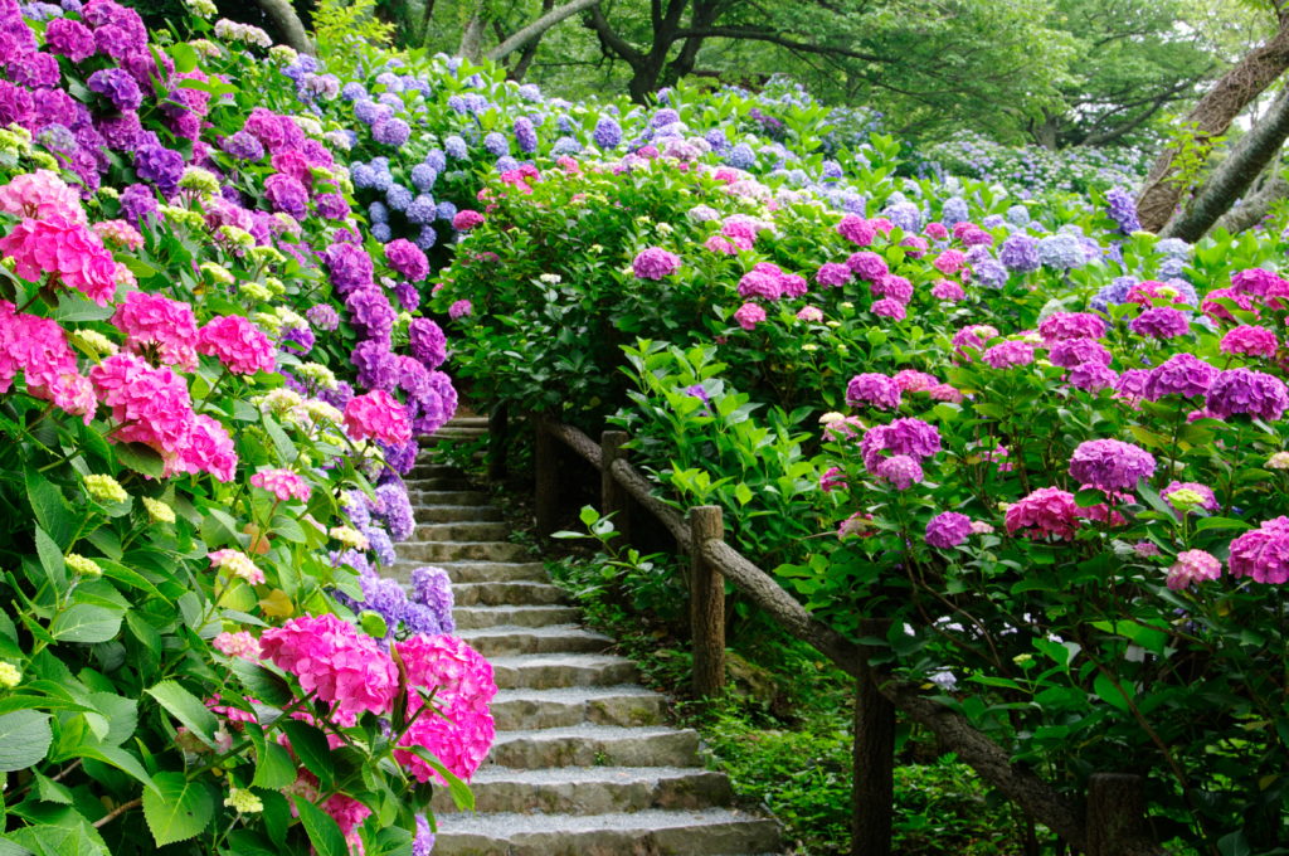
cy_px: 428
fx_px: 1663
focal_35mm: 46
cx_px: 644
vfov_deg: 28.9
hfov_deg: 42.4
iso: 100
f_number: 11
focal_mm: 31
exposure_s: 1/4
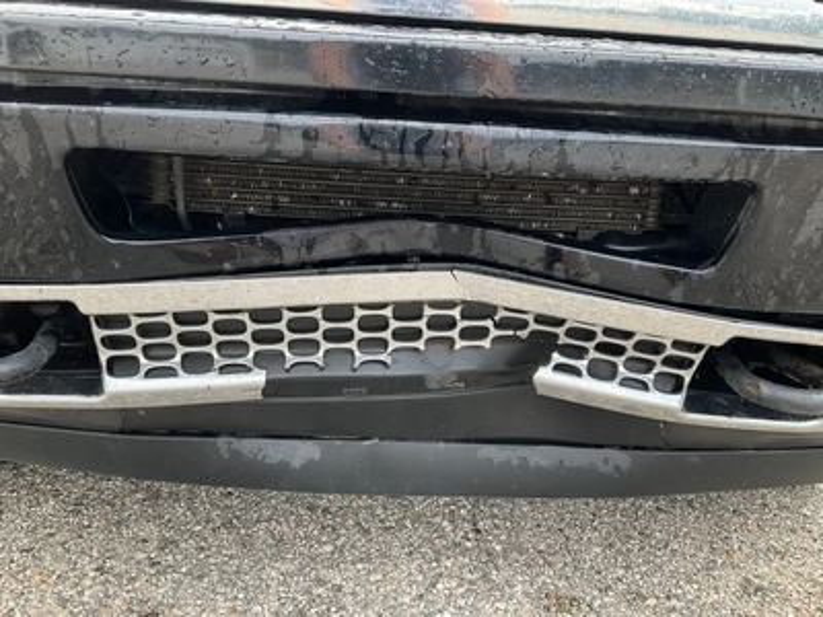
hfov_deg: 61.7
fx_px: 689
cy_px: 308
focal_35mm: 29
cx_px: 412
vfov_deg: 48.2
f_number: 1.8
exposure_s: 1/172
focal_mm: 3
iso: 25
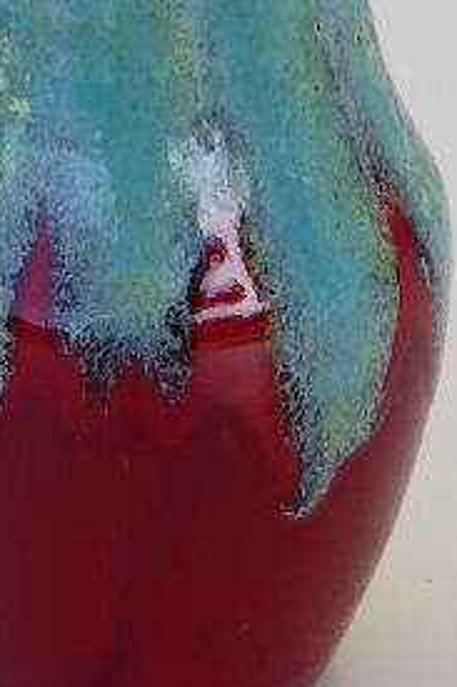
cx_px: 72
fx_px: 3927
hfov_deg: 6.6
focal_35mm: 206
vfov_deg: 10.0
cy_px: 100
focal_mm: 14.2
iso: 100
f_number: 5.1
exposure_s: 1/125
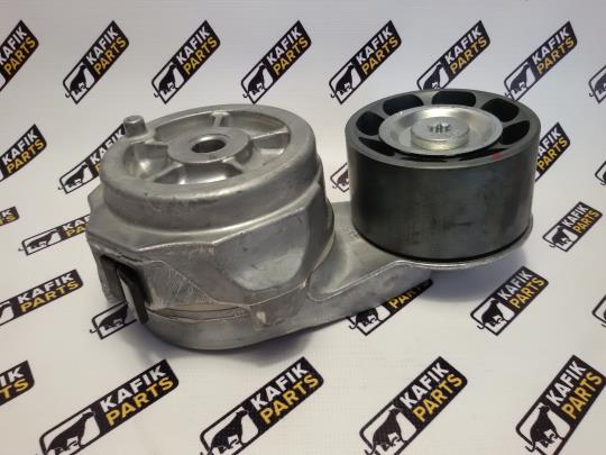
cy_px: 228
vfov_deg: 45.4
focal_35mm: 31
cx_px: 303
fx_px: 543
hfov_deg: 58.4
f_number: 2.4
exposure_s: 1/33
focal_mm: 2.93
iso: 64
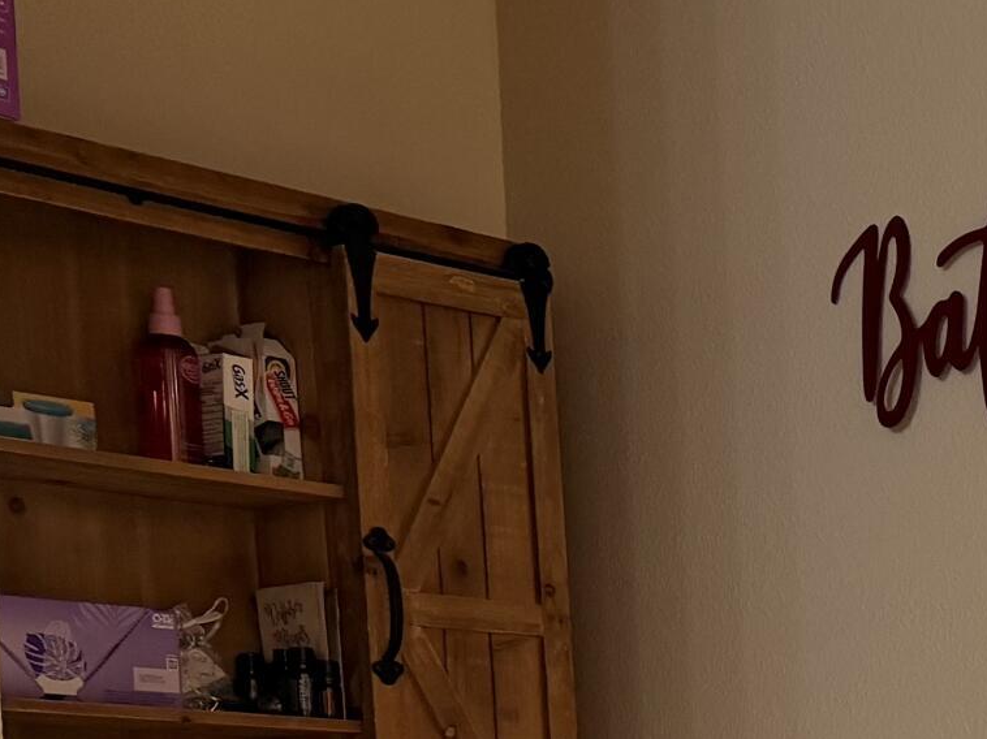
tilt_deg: -6.0
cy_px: 1219
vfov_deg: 14.2
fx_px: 2708
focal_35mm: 95
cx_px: 1884
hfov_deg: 16.5
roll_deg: -0.3
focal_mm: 6.76
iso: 200
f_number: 1.78
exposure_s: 1/60
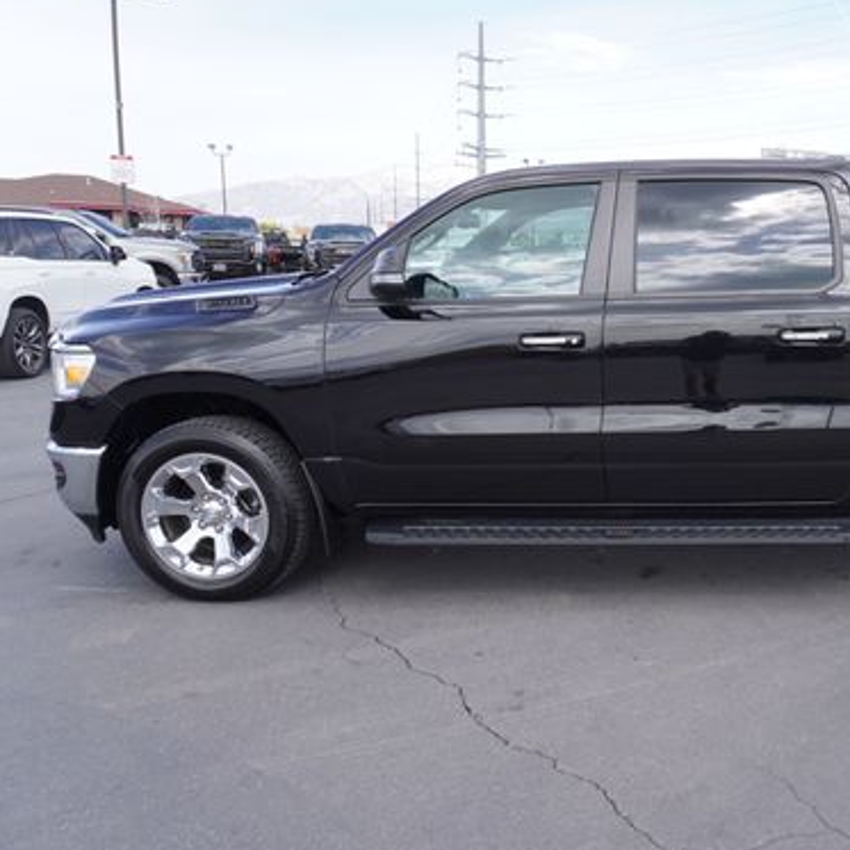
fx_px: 972
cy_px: 424
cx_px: 688
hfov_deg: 44.7
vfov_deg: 47.2
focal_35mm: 35
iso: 100
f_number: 6.3
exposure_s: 1/160
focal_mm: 16
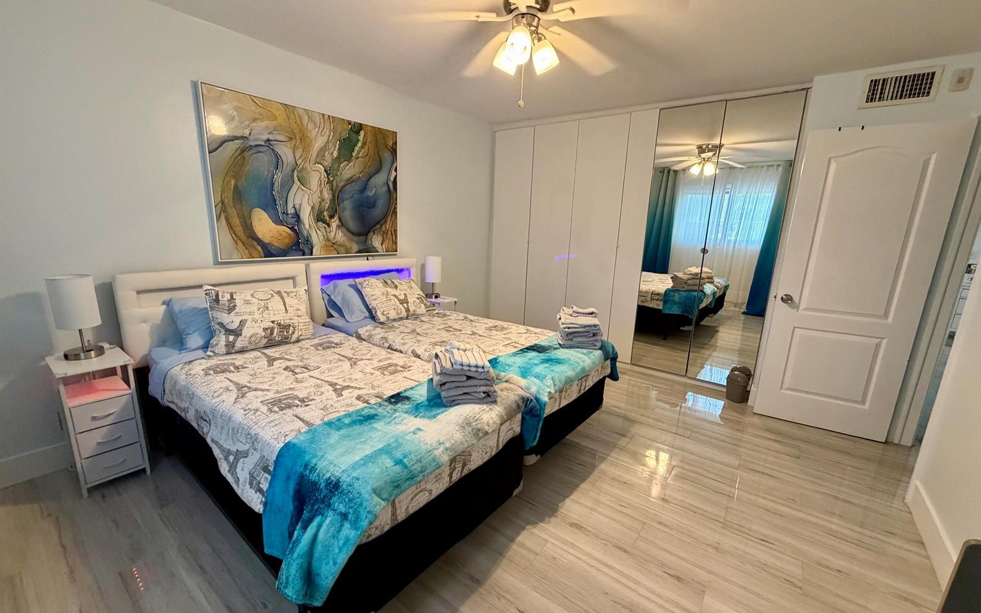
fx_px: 401
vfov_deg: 74.8
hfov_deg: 101.5
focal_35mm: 15
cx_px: 495
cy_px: 315
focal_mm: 2.22
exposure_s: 1/60
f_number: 2.2
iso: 320
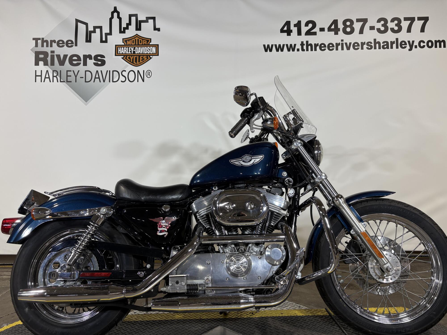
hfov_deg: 67.3
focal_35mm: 26
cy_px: 168
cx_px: 224
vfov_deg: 53.1
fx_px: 336
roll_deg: +0.6
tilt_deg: -0.2
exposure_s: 1/120
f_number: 1.6
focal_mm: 5.96
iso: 50
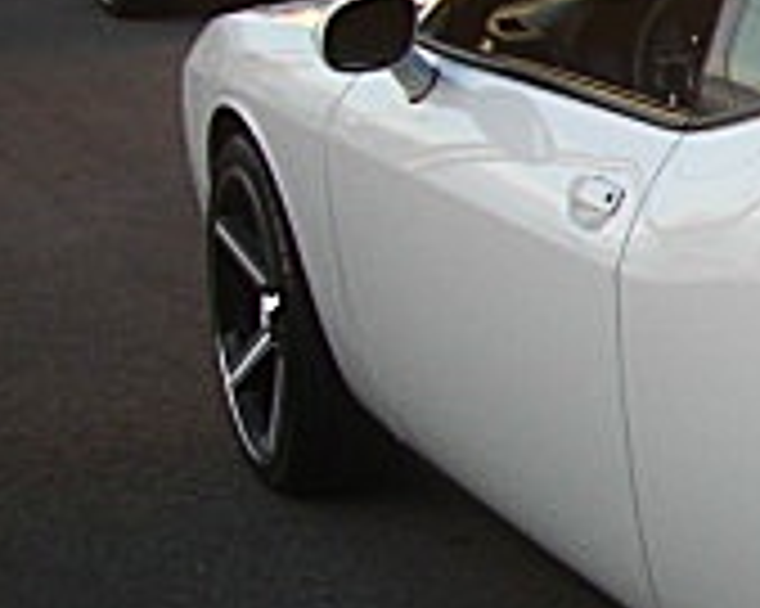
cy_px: 360
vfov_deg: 11.6
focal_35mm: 133
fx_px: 2990
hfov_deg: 13.0
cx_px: 1421
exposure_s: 1/200
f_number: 2.8
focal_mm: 6.3
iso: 50
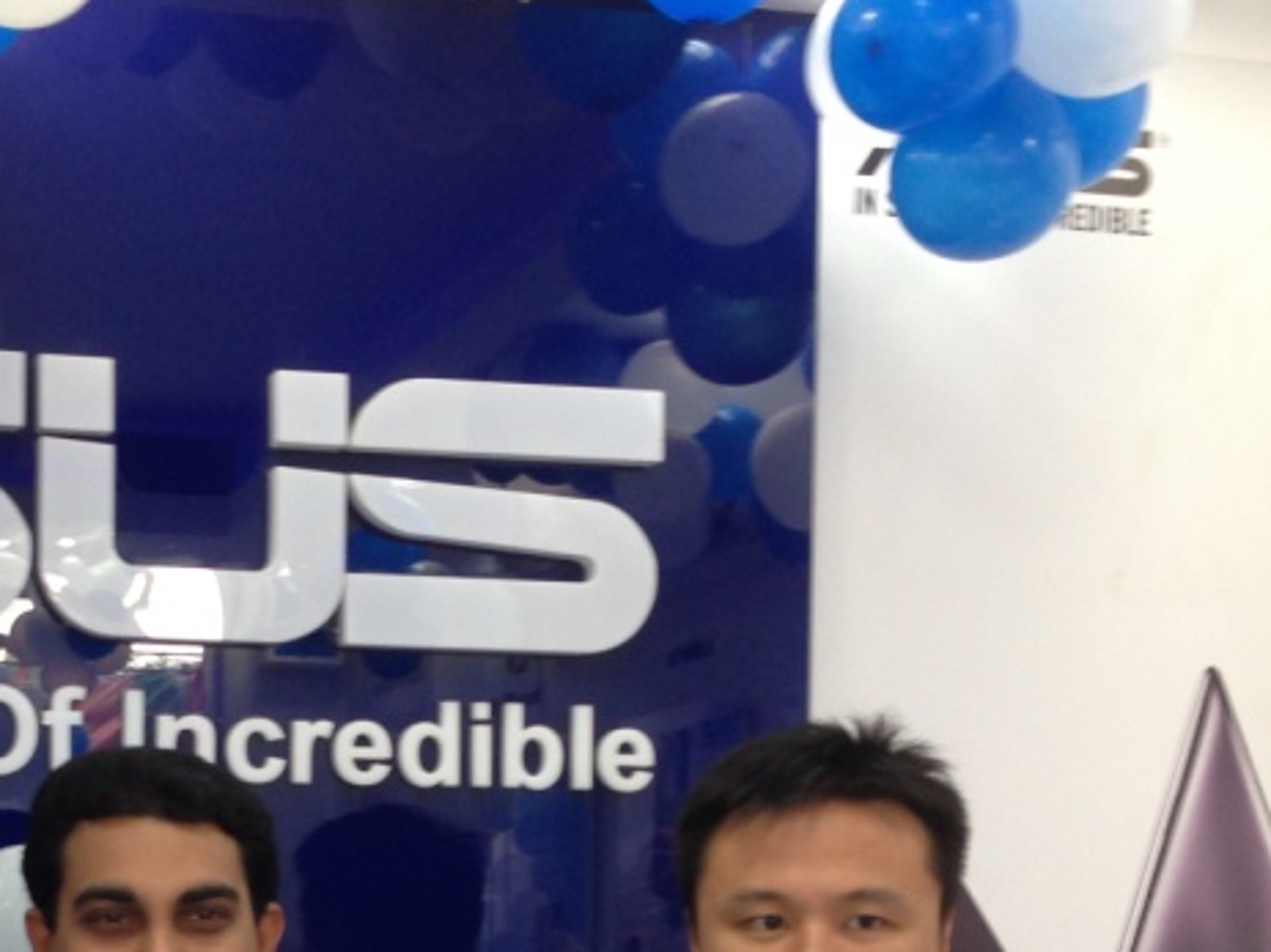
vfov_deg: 19.5
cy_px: 993
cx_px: 181
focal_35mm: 73
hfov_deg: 26.0
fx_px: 2680
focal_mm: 4.12
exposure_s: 1/20
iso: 50
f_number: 2.4
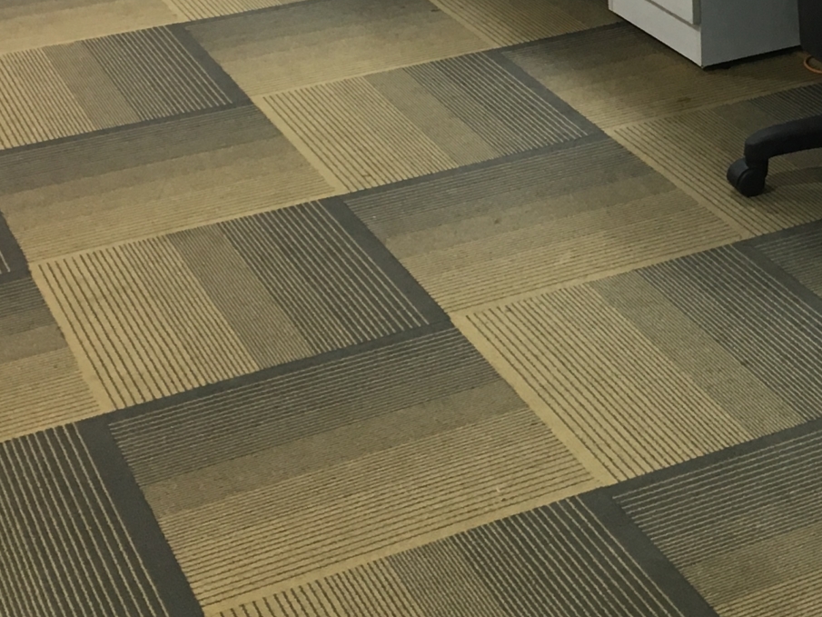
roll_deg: +0.6
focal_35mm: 82
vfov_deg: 17.4
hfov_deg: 23.4
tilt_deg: -17.9
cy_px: -72
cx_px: 687
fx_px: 1947
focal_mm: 4.15
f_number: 2.2
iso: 100
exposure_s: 1/33
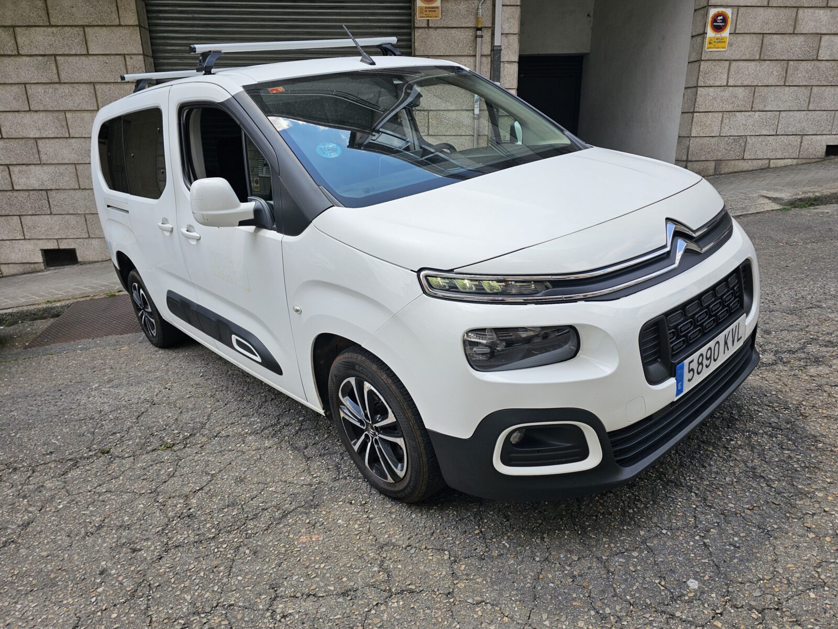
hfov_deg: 73.9
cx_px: 419
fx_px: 557
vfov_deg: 58.9
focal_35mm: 23
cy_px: 314
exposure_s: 1/302
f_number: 1.7
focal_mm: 6.3
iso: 10
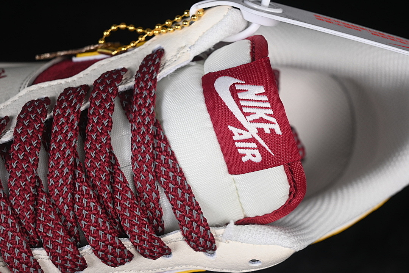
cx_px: 204
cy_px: 136
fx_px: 852
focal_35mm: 75
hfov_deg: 27.0
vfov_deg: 18.2
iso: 160
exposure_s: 1/80
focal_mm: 50
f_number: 7.1
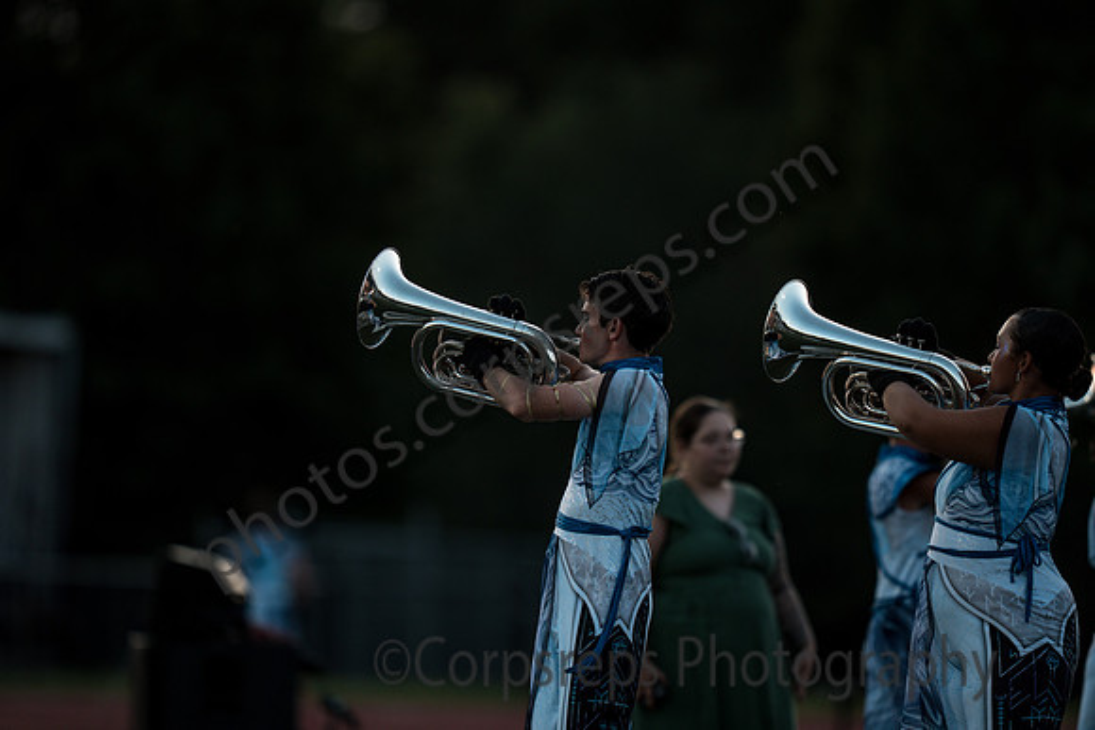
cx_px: 548
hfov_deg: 5.2
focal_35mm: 400
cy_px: 365
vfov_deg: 3.4
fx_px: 12169
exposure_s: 1/500
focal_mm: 400
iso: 320
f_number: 2.8
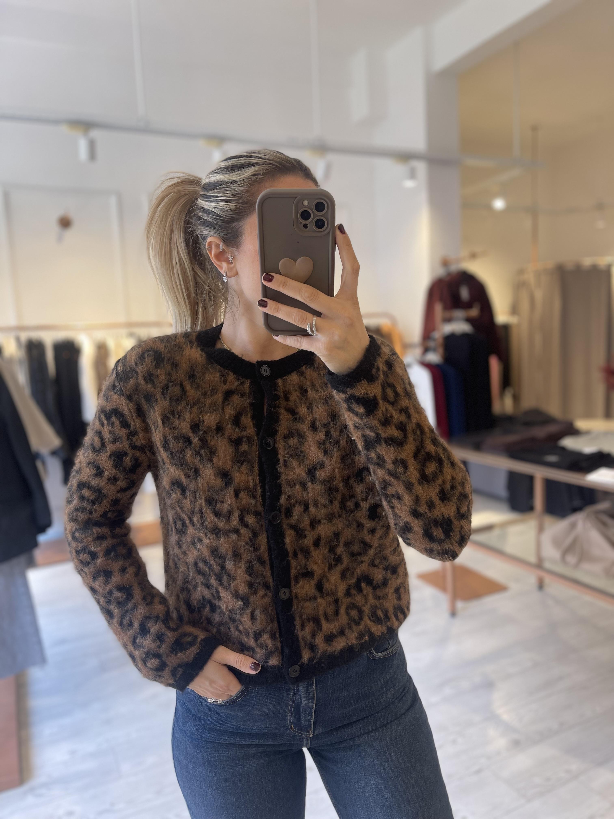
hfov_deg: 53.1
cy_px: 410
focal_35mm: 26
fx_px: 615
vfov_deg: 67.3
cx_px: 307
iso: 64
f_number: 1.6
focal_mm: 5.1
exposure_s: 1/100
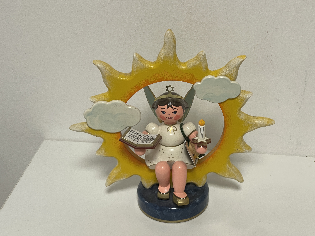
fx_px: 601
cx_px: 162
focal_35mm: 66
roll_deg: +2.1
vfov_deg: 22.3
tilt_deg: -31.1
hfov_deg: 29.4
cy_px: 116
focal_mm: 7.5
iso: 125
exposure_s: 1/50
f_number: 2.2
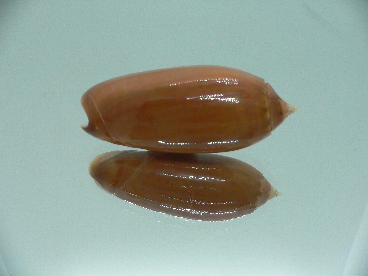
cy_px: 138
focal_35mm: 35
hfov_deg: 52.6
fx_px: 372
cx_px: 184
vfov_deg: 40.7
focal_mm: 4.6
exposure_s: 1/60
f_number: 2.8
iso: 100
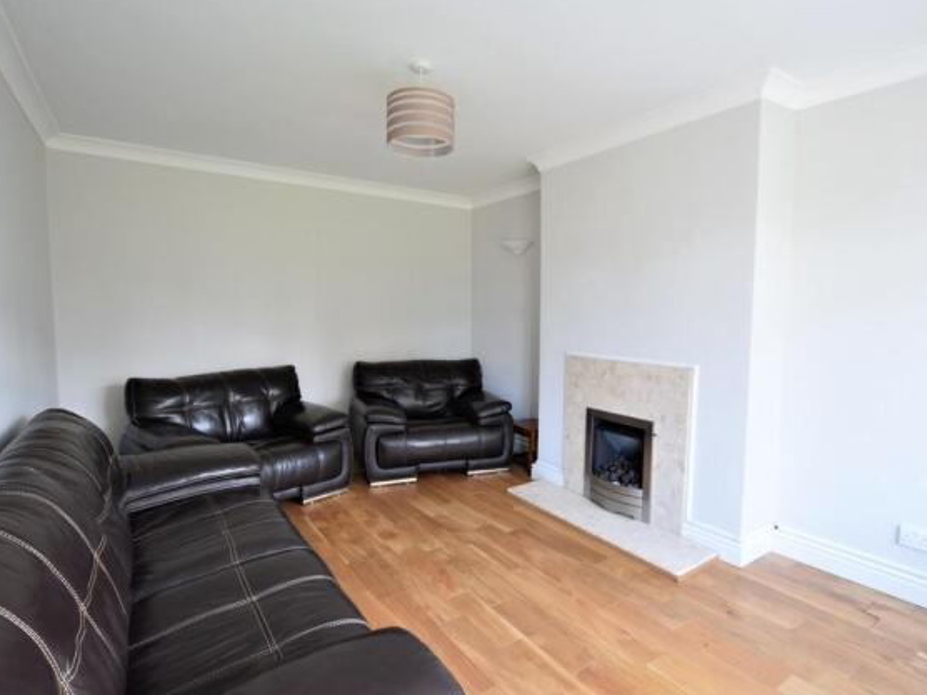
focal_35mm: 17
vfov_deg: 74.7
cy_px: 352
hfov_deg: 91.0
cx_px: 474
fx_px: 455
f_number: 3.5
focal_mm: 10
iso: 200
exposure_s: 1/15
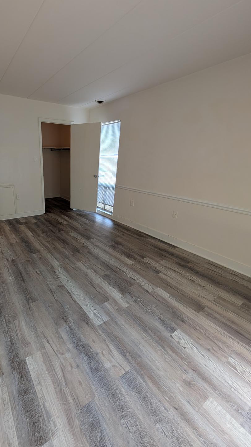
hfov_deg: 71.1
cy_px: 223
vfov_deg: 106.8
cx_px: 75
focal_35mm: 14
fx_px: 166
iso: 55
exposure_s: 1/77.5
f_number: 1.7
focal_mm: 2.02
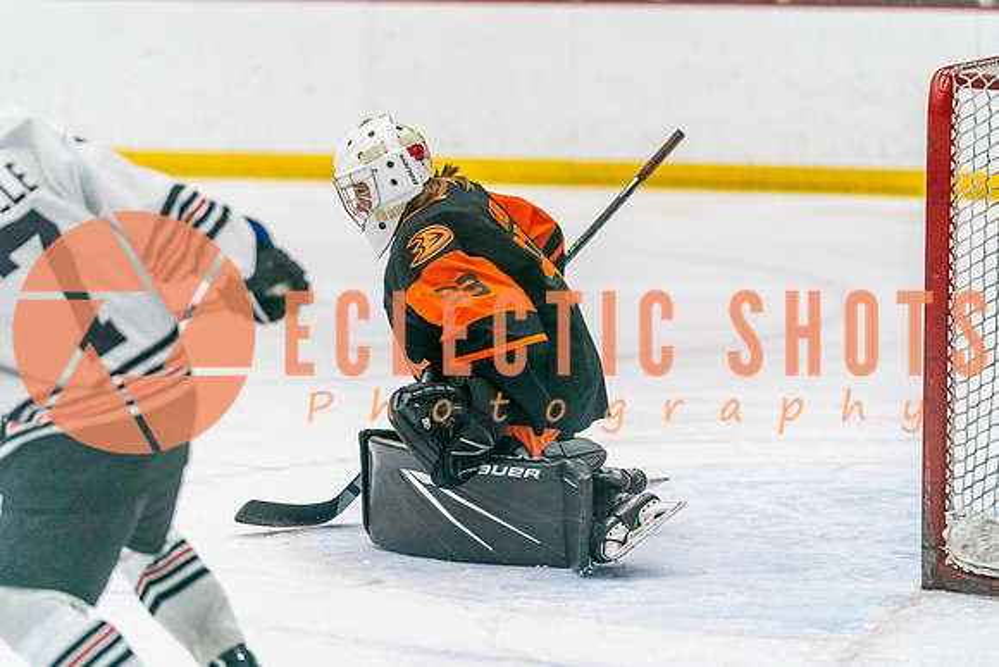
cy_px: 301
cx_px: 500
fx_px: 4813
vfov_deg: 7.9
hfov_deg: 11.8
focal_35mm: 173
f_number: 2.8
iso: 3200
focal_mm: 158
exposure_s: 1/1250
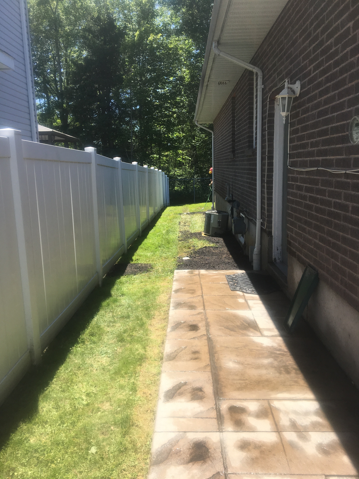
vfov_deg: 61.7
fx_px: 401
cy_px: 240
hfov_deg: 48.2
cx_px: 180
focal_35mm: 29
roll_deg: +2.0
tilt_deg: -9.3
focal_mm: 4.15
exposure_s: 1/769
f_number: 2.2
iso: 25
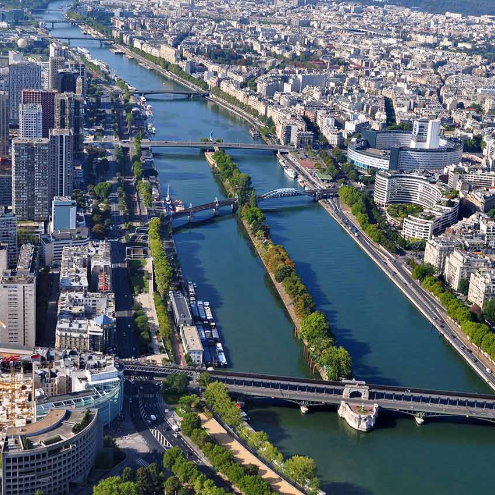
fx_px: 917
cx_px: 260
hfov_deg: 30.2
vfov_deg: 30.2
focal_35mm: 57
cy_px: 246
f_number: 10
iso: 200
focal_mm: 29
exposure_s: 1/200
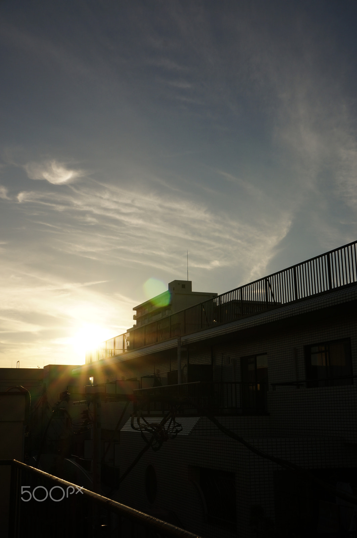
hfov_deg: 30.8
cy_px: 269
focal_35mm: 44
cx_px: 178
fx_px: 649
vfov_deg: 45.0
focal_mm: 29
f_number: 13
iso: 100
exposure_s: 1/250
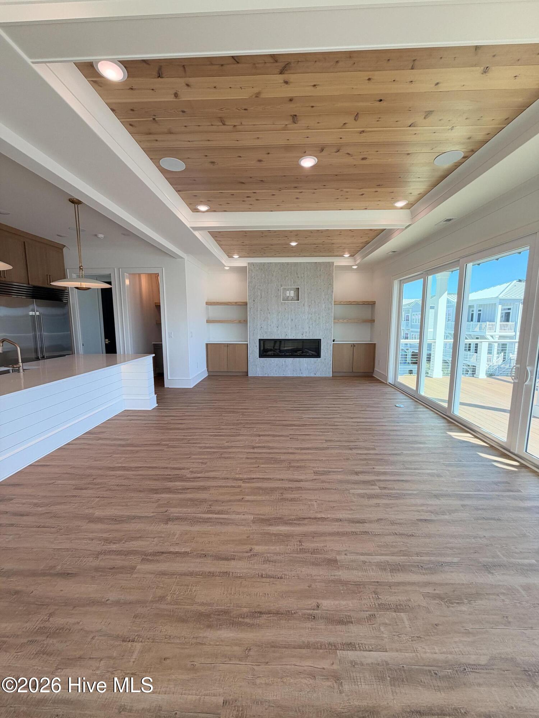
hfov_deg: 85.7
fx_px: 291
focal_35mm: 14
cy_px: 359
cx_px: 270
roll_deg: -0.2
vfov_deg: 102.1
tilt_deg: -6.7
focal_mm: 2.22
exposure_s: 1/164
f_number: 2.2
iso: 50
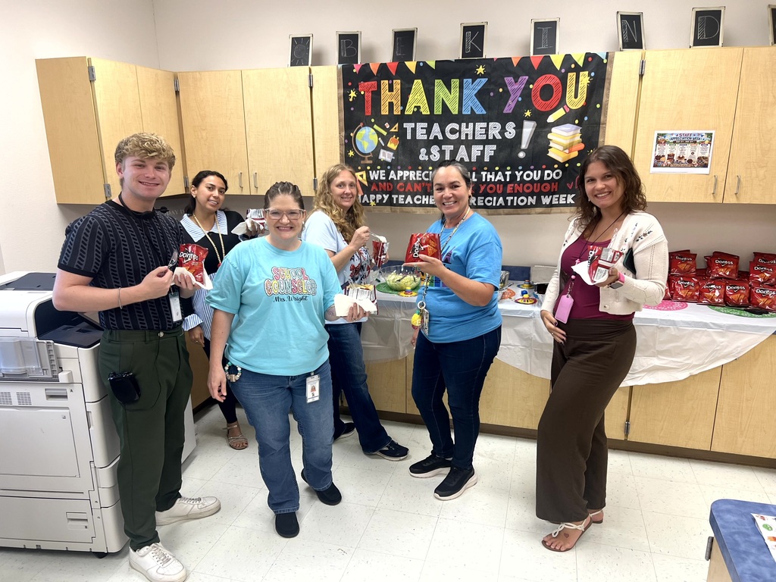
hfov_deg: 67.3
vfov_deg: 53.1
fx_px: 583
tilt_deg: -14.1
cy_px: 291
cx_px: 388
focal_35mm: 26
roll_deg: +0.6
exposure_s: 1/60
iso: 64
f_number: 1.5
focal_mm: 5.7
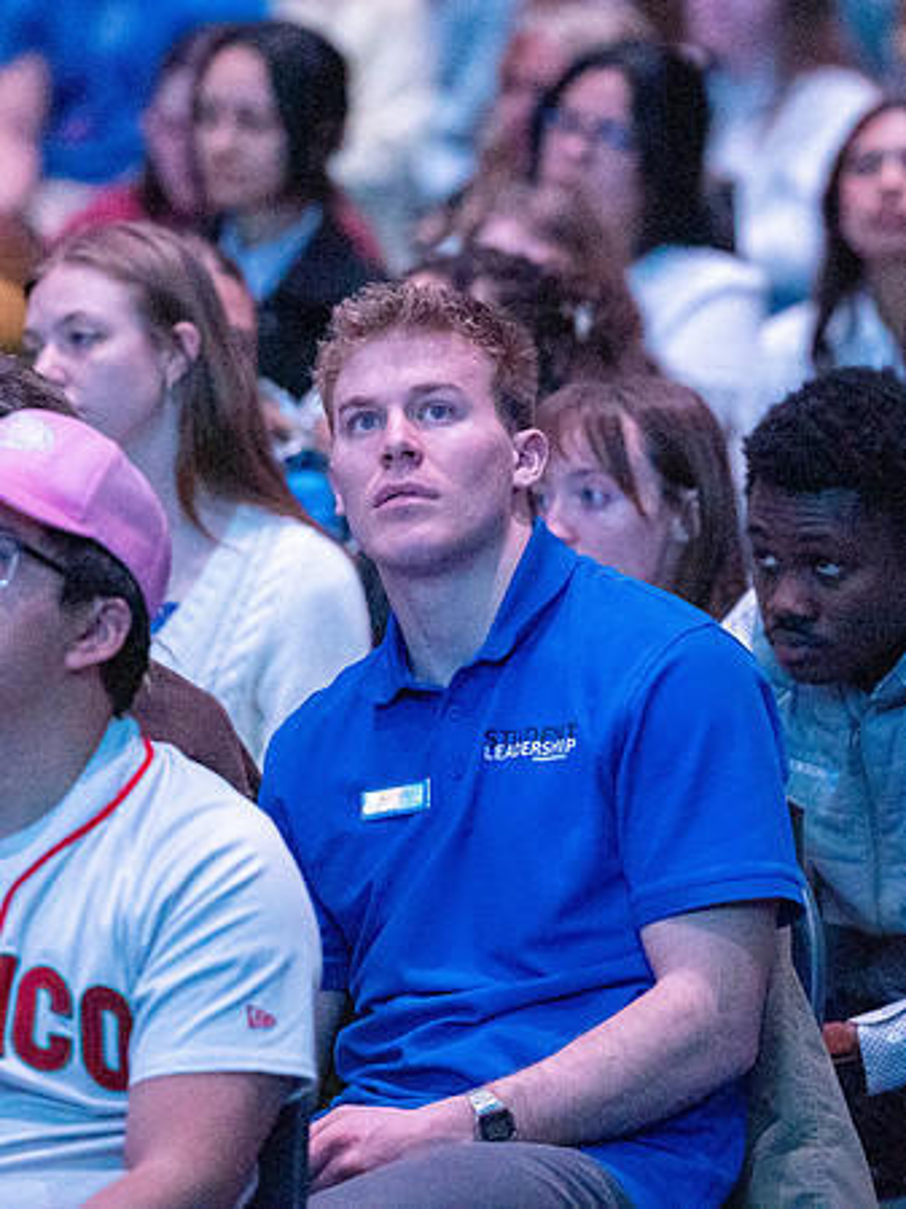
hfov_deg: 4.1
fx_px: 12505
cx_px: 562
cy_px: 460
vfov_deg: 5.5
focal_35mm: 358
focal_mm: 200
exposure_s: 1/200
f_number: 2.8
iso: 10000
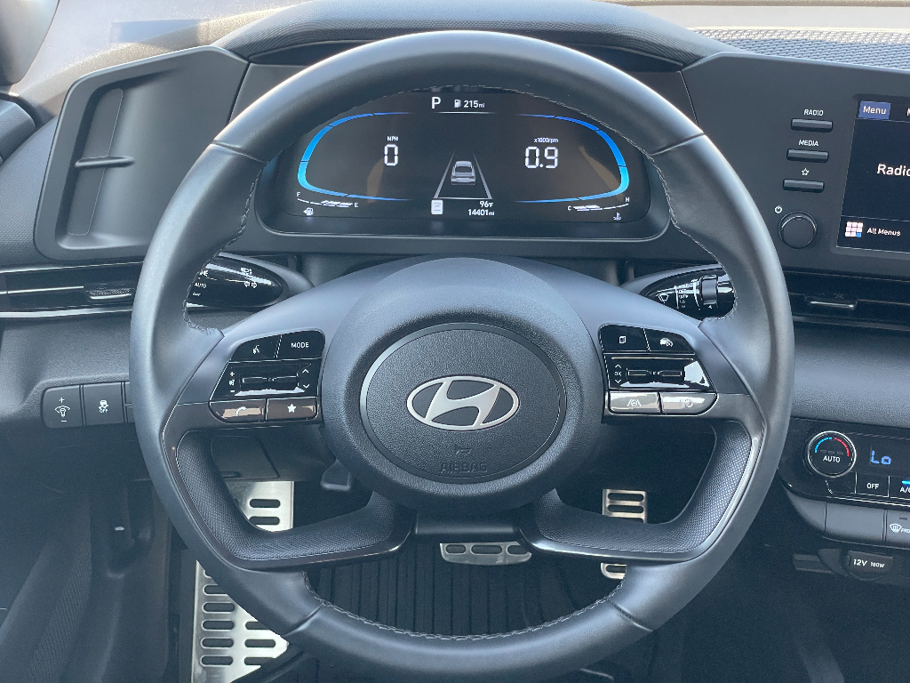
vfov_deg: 28.0
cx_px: 455
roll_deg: -0.7
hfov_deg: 36.8
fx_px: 1367
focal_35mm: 52
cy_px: 342
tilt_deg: -29.1
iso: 200
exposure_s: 1/122
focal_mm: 6
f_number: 2
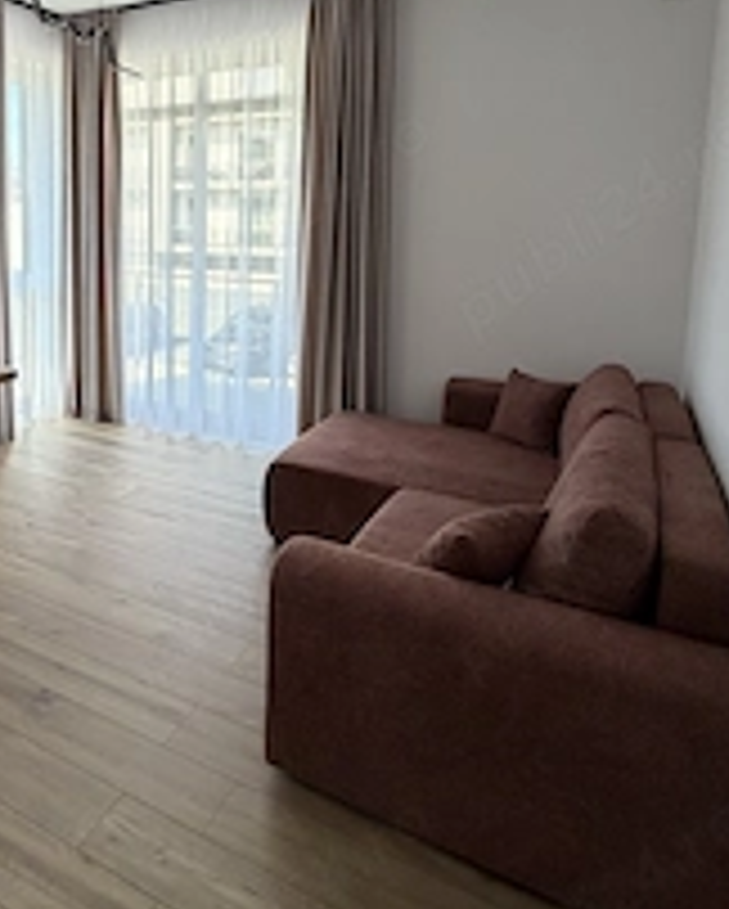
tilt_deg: -6.0
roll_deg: -0.3
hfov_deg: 49.5
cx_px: 126
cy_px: 297
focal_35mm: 27
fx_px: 727
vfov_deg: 62.3
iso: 200
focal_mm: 2.22
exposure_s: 1/121
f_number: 2.2
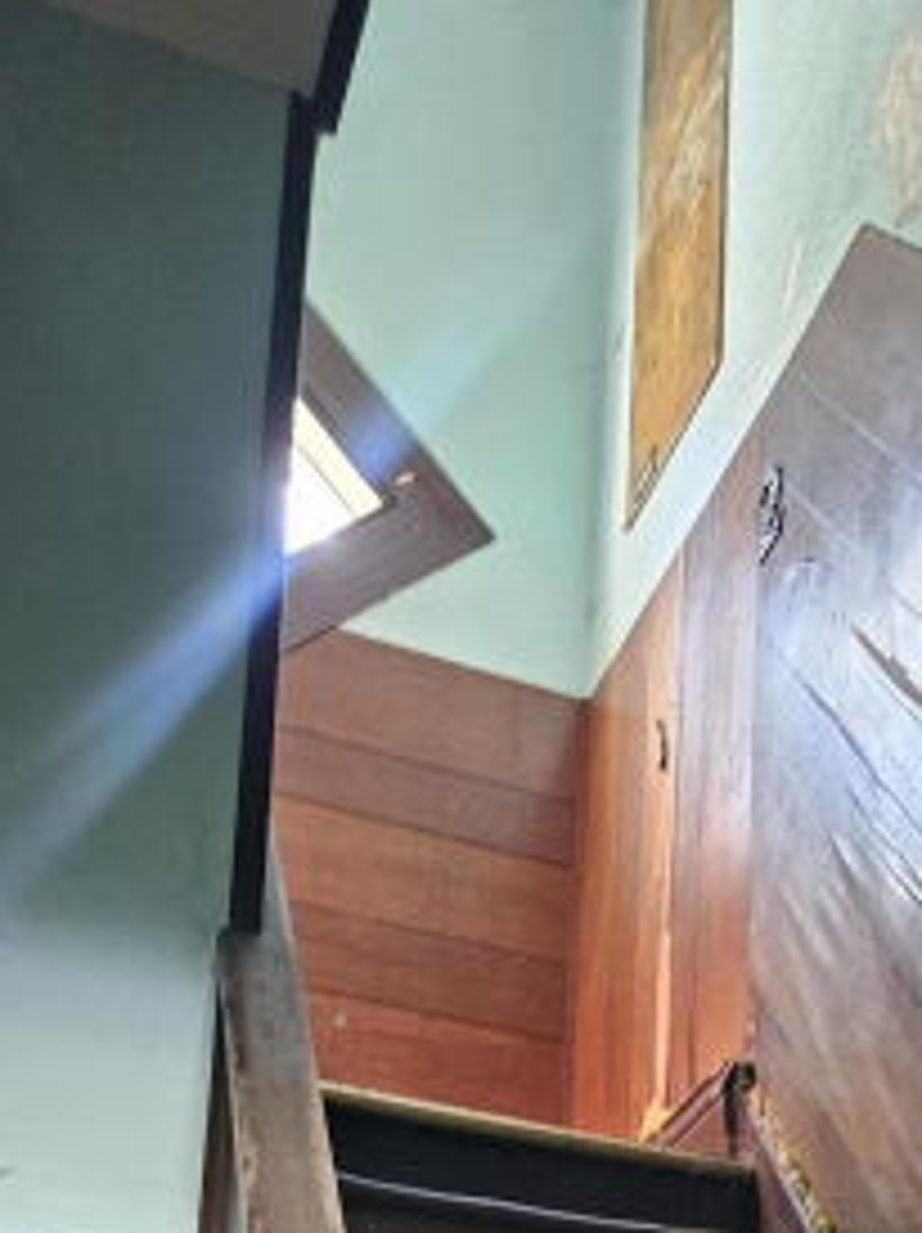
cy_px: 1465
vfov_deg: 29.7
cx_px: 1111
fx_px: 1992
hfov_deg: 23.7
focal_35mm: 56
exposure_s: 1/24
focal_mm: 5.4
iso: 640
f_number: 1.8
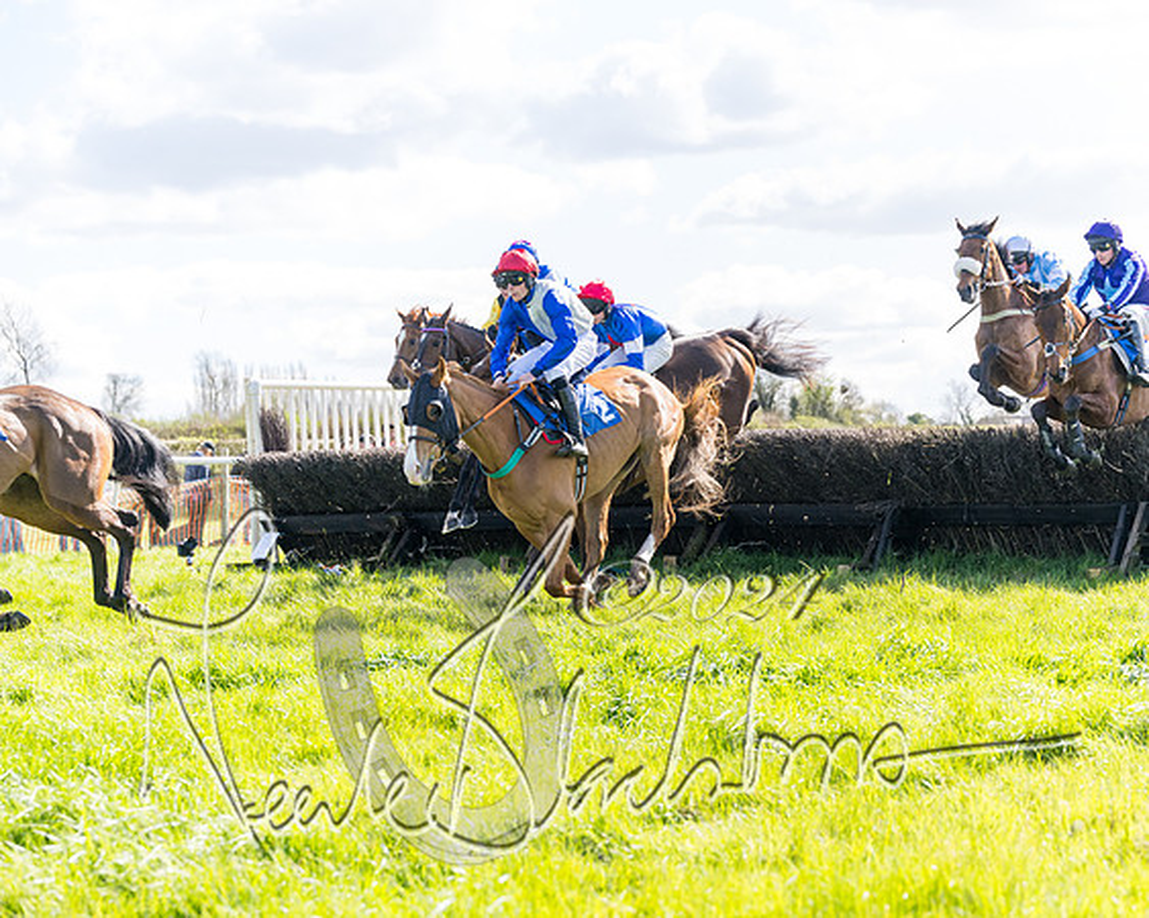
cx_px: 689
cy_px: 459
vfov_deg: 19.4
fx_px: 2680
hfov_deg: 24.2
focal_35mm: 79
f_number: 4
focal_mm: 70
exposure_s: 1/1600
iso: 400
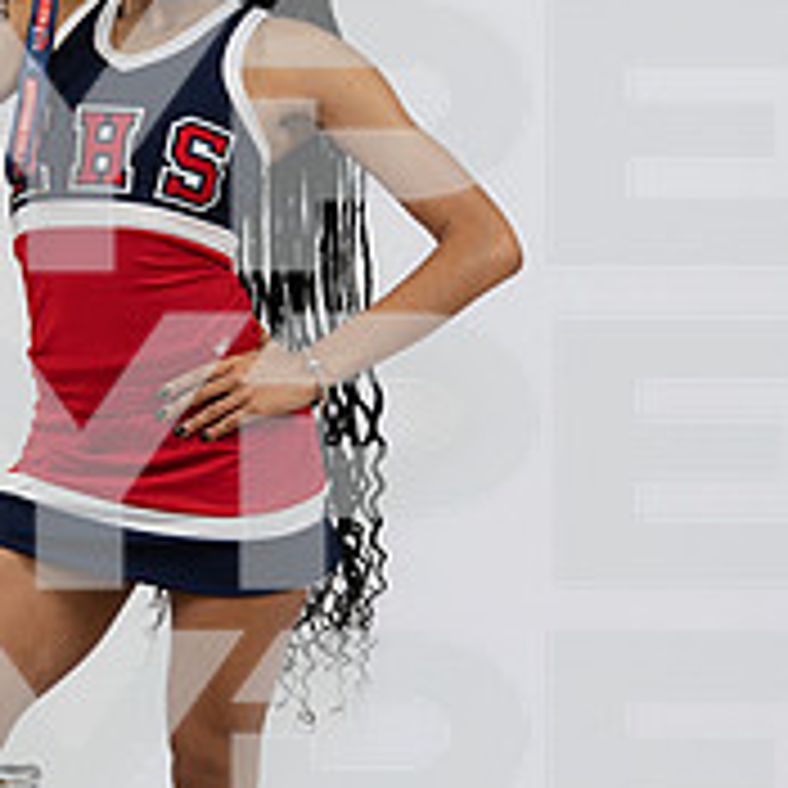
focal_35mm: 93
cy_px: 455
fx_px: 2398
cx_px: 189
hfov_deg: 18.5
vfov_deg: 18.7
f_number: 4
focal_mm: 42.5
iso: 400
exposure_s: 1/125
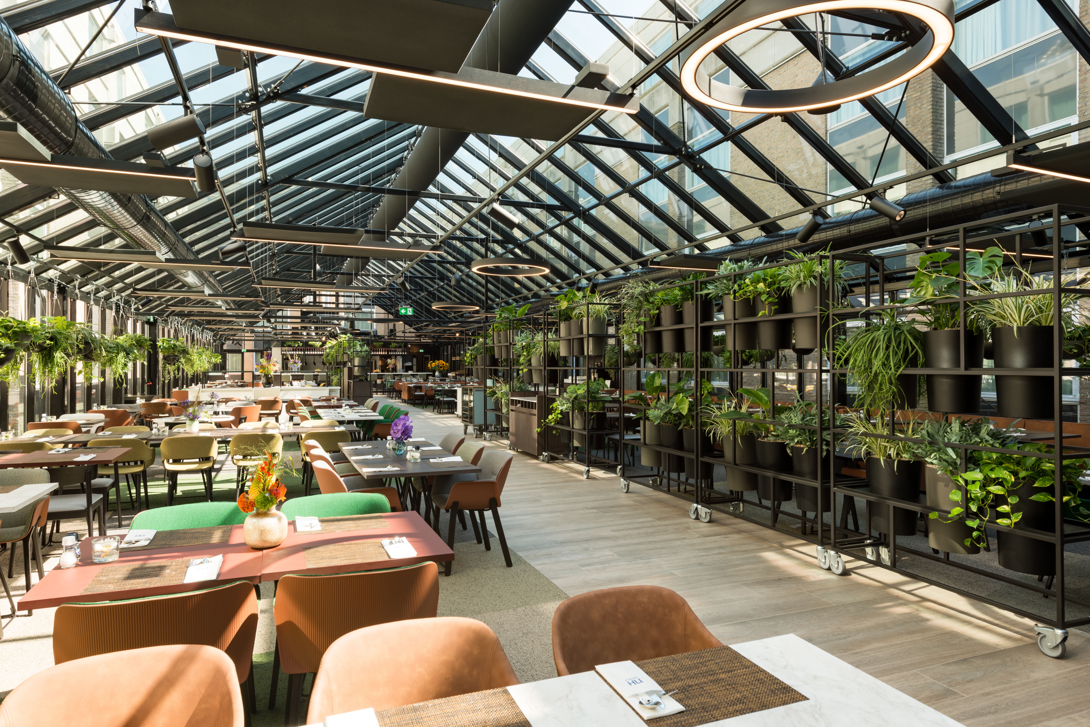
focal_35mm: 22
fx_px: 666
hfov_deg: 78.6
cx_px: 545
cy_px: 364
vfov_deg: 57.3
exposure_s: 1/125
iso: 100
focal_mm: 22
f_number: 11
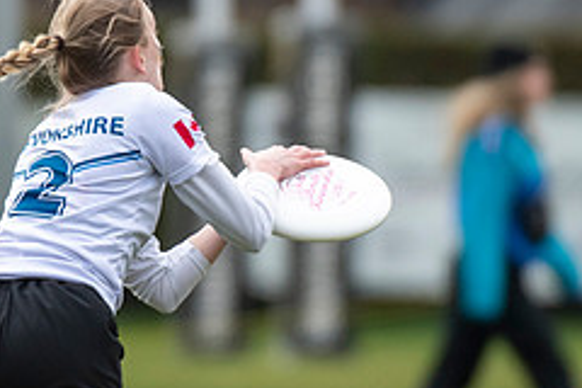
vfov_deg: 0.7
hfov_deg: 1.0
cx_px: 252
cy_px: 199
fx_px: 32961
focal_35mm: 2039
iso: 400
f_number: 4
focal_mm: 400
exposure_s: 1/1250
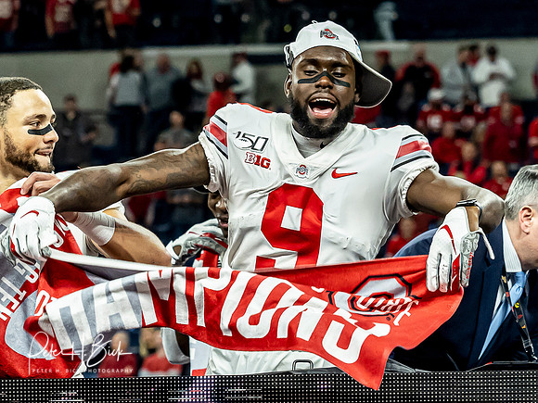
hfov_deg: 5.7
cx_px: 337
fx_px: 5383
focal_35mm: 346
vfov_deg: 4.3
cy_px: 131
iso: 1600
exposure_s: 1/500
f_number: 3.5
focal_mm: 82
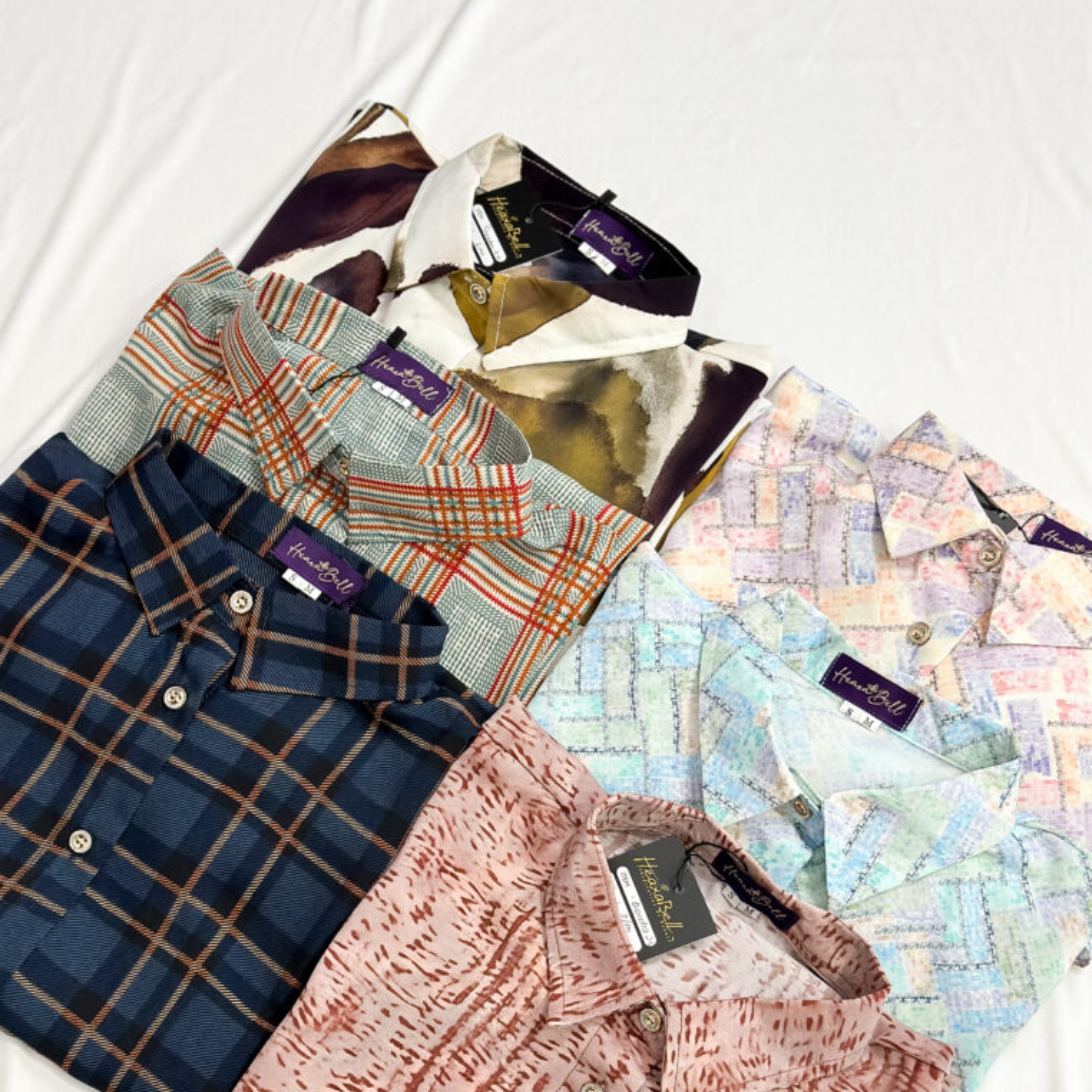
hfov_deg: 30.0
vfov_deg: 29.9
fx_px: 2034
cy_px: 718
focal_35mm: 57
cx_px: 543
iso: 100
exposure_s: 1/100
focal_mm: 6.86
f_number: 1.8
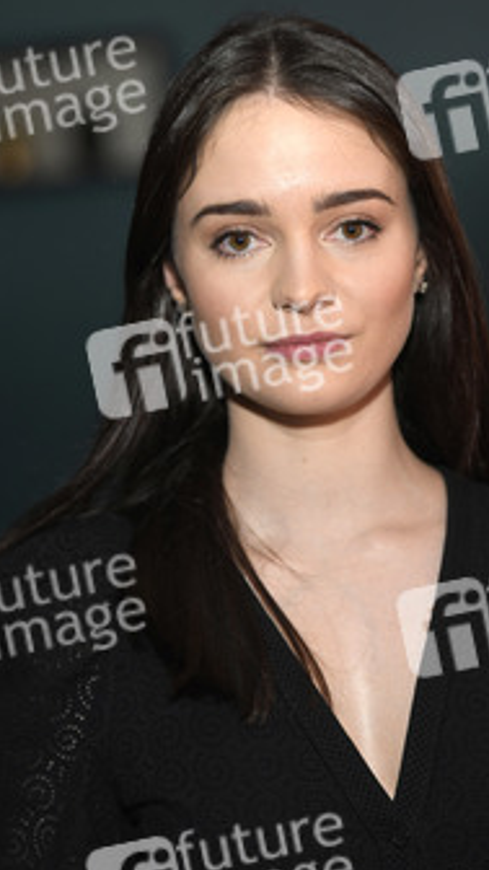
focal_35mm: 127
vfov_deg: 16.9
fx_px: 2928
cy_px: 487
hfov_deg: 9.5
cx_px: 295
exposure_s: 1/400
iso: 1250
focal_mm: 102
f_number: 3.2
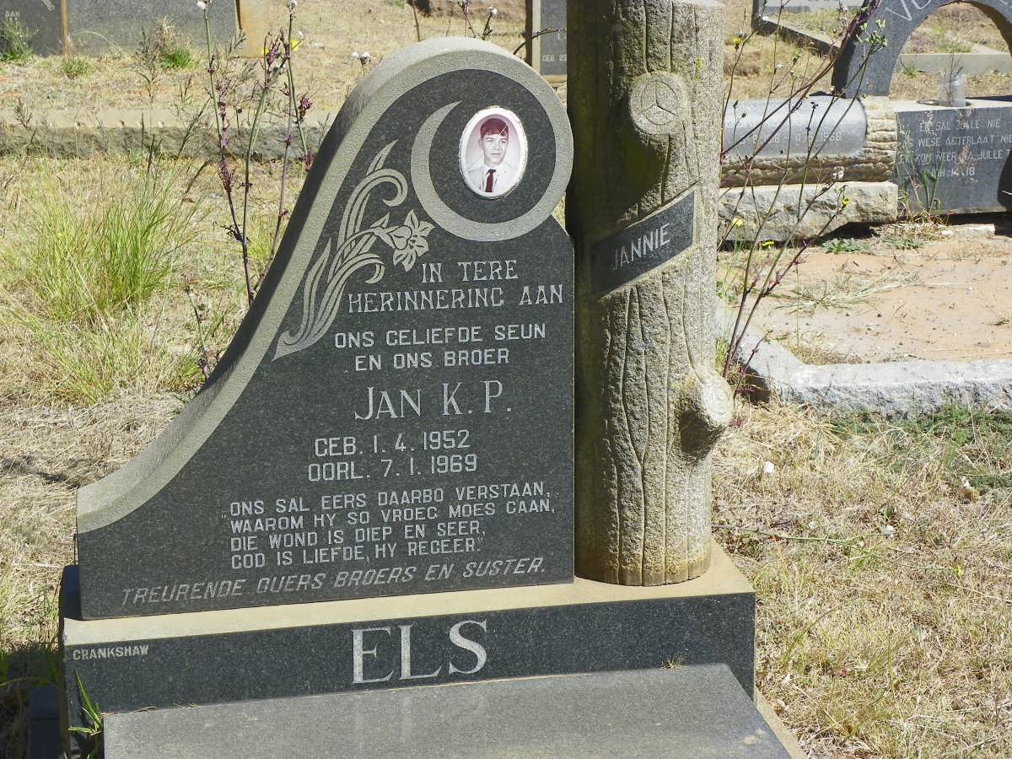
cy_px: 380
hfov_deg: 24.4
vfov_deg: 18.4
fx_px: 2339
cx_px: 506
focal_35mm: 80
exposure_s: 1/200
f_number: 5
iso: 64
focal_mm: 14.2
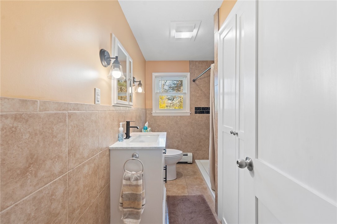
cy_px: 112
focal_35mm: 14
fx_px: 131
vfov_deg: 81.2
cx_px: 168
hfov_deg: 104.3
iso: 250
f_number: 7.1
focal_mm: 14
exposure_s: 1/2.5
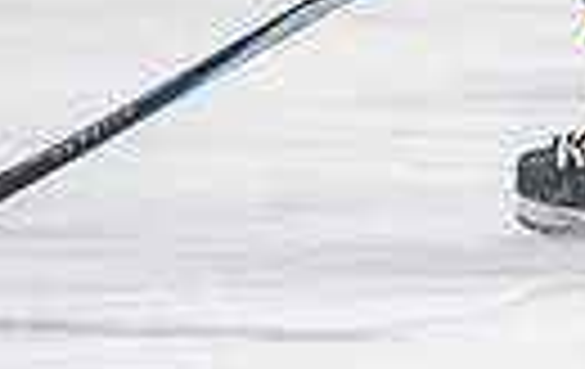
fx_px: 19597
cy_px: -371
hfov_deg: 1.7
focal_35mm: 1226
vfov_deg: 1.1
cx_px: 1255
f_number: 2.8
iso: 800
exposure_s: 1/640
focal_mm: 165
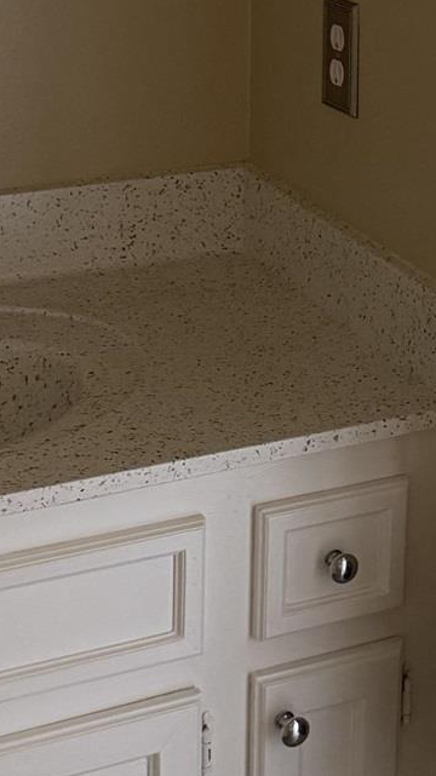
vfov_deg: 22.1
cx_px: 516
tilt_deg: -11.2
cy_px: 74
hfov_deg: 12.6
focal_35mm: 94
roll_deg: -2.5
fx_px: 1934
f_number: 1.78
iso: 200
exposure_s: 1/102
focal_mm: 6.76
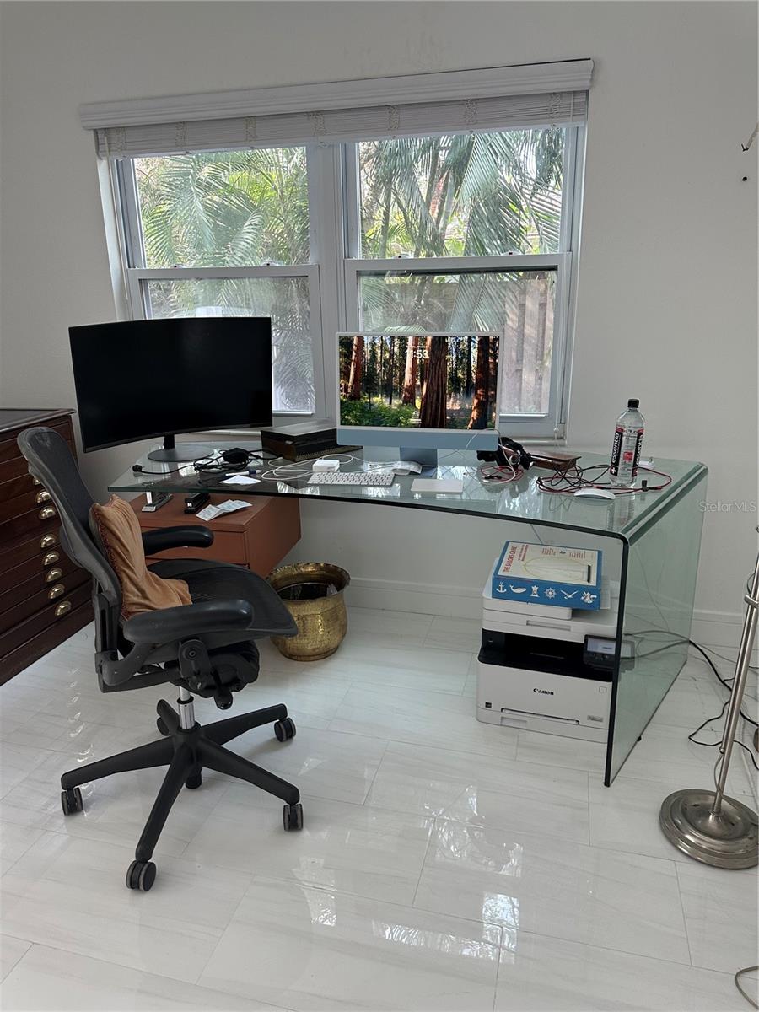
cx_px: 380
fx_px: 702
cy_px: 506
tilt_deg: -16.9
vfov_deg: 71.6
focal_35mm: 24
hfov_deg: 56.8
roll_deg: +0.0
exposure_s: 1/121
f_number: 1.78
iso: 160
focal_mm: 6.86
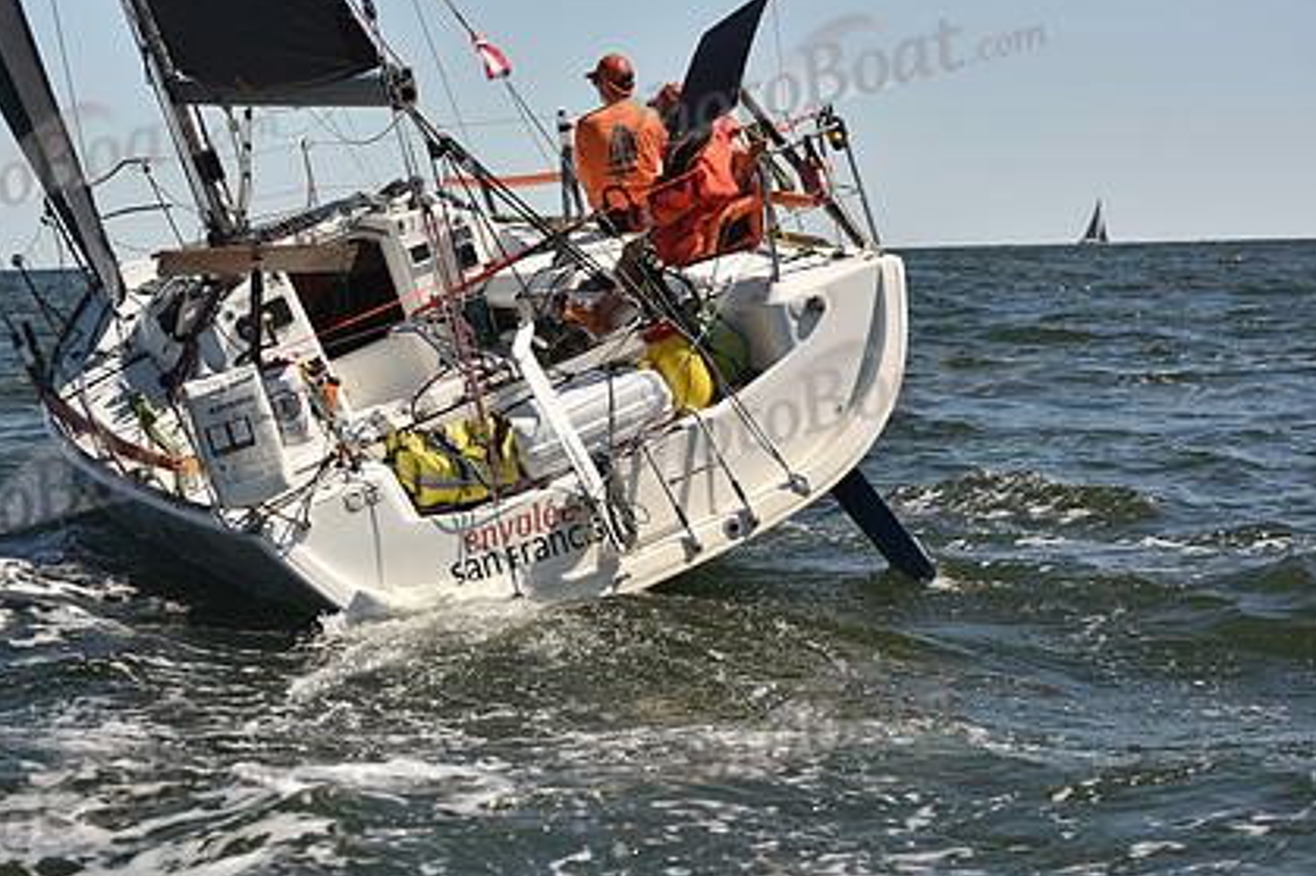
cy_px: 287
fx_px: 3544
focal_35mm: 97
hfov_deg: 21.0
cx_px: 443
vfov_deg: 14.1
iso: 250
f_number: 4.5
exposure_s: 1/1250
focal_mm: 70
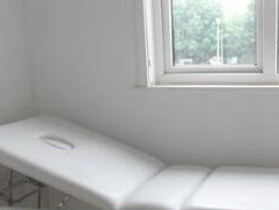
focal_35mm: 58
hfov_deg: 32.5
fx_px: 468
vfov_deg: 24.7
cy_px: 177
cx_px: 212
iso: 100
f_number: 3.2
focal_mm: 3.9
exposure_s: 1/45
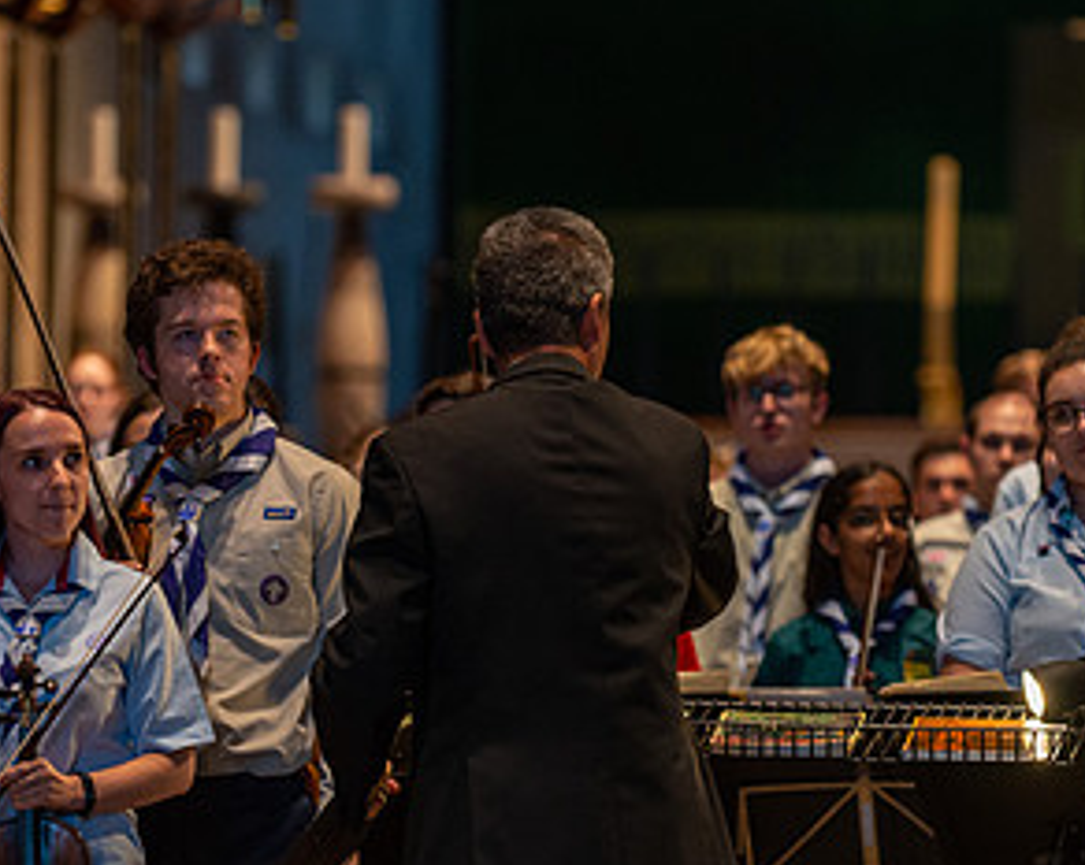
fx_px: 8982
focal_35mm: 280
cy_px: 525
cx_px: 550
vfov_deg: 5.5
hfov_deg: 6.9
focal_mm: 150
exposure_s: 1/125
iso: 2000
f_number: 2.8
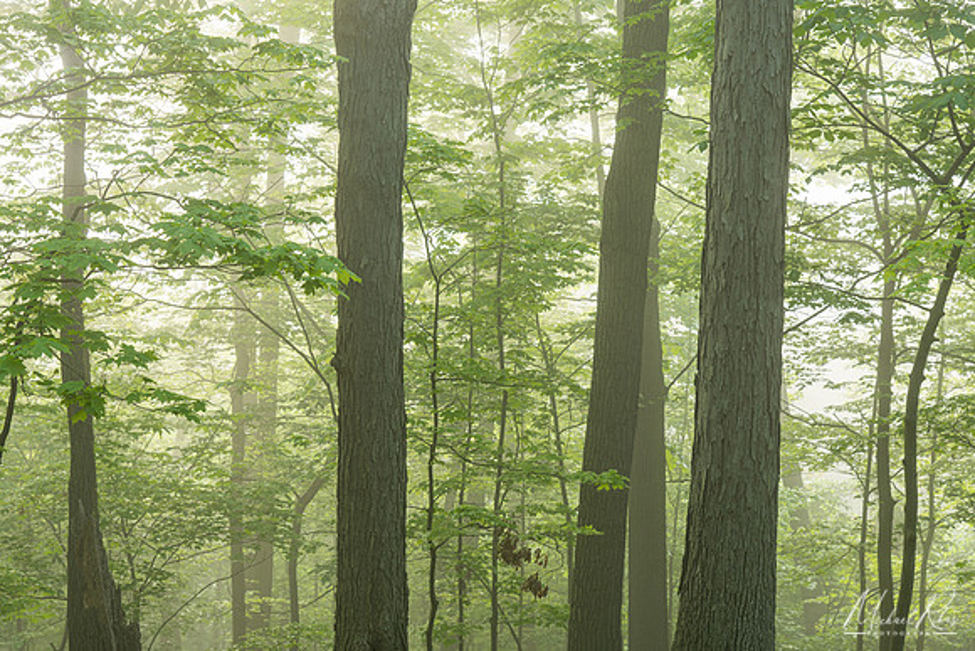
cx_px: 488
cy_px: 326
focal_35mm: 70
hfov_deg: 28.8
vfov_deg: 19.5
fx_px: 1896
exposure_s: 1/4
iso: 64
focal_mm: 70
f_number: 11
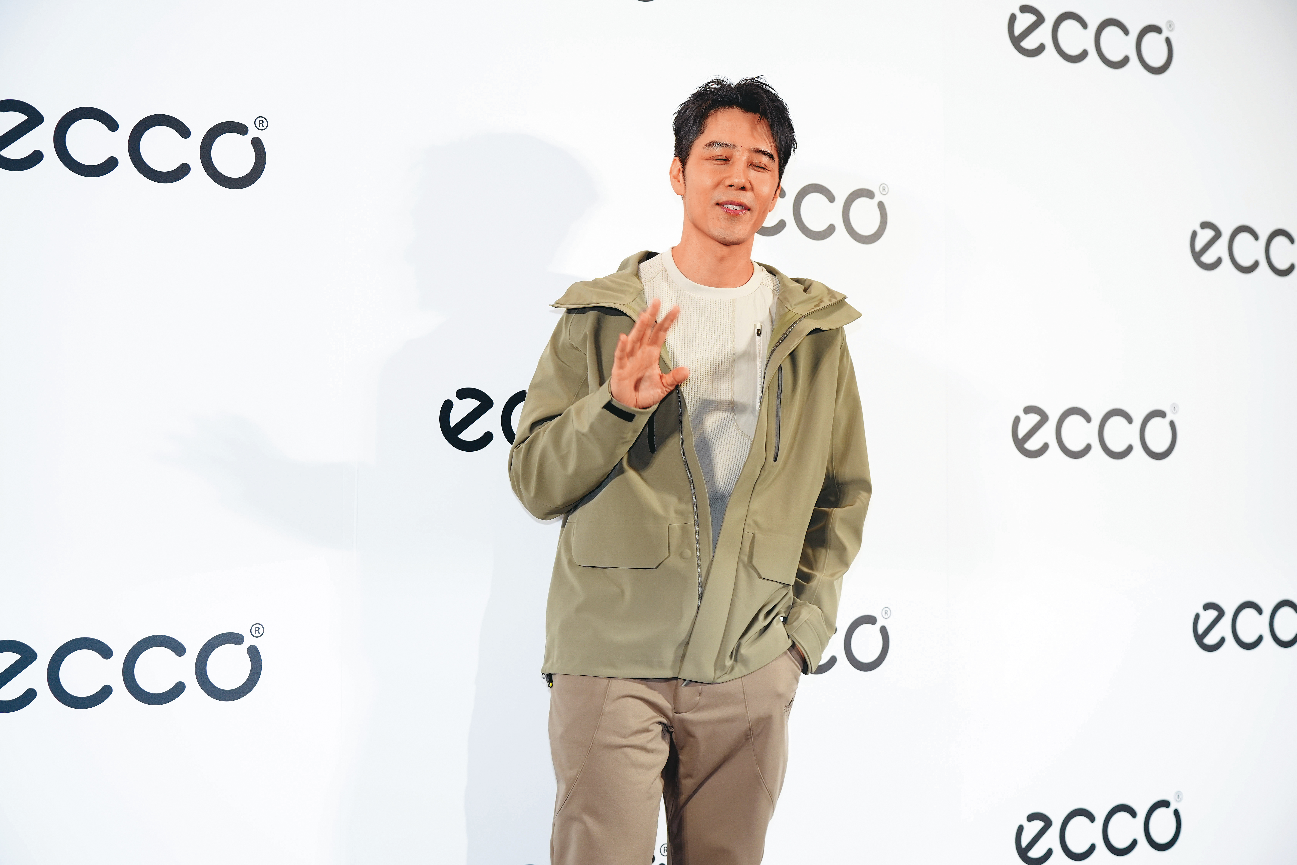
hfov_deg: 39.6
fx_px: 1801
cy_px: 432
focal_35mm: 50
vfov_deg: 27.0
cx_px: 648
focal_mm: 50
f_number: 3.2
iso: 320
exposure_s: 1/200
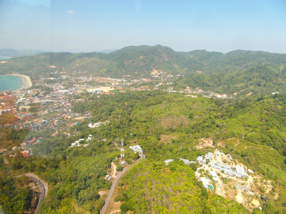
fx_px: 190
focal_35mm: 23
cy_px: 107
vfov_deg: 58.9
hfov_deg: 73.9
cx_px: 143
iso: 100
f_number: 4
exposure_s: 1/350
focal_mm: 4.1
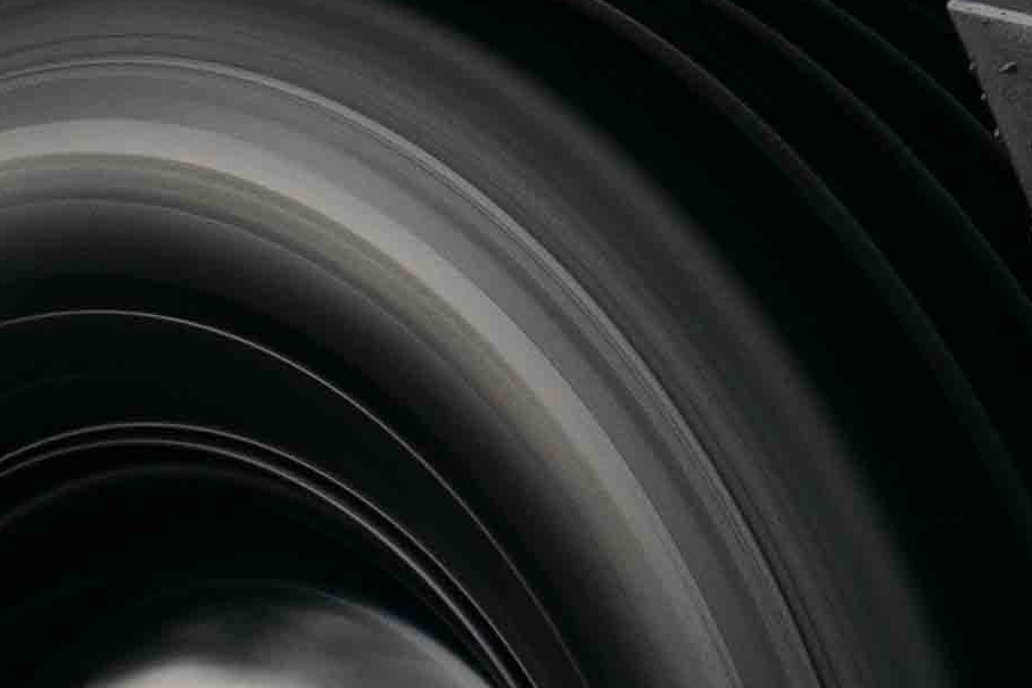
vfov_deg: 3.8
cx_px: 2728
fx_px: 10407
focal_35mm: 363
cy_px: -595
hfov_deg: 5.4
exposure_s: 1/30
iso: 320
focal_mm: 47
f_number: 9
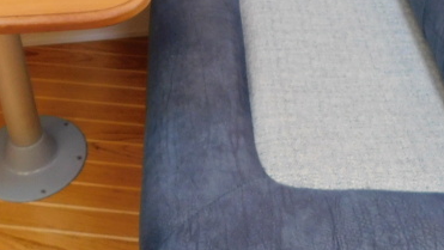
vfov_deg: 21.5
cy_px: -1
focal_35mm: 54
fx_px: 636
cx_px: 242
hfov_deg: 38.5
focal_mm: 4
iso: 320
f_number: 3
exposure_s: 1/30
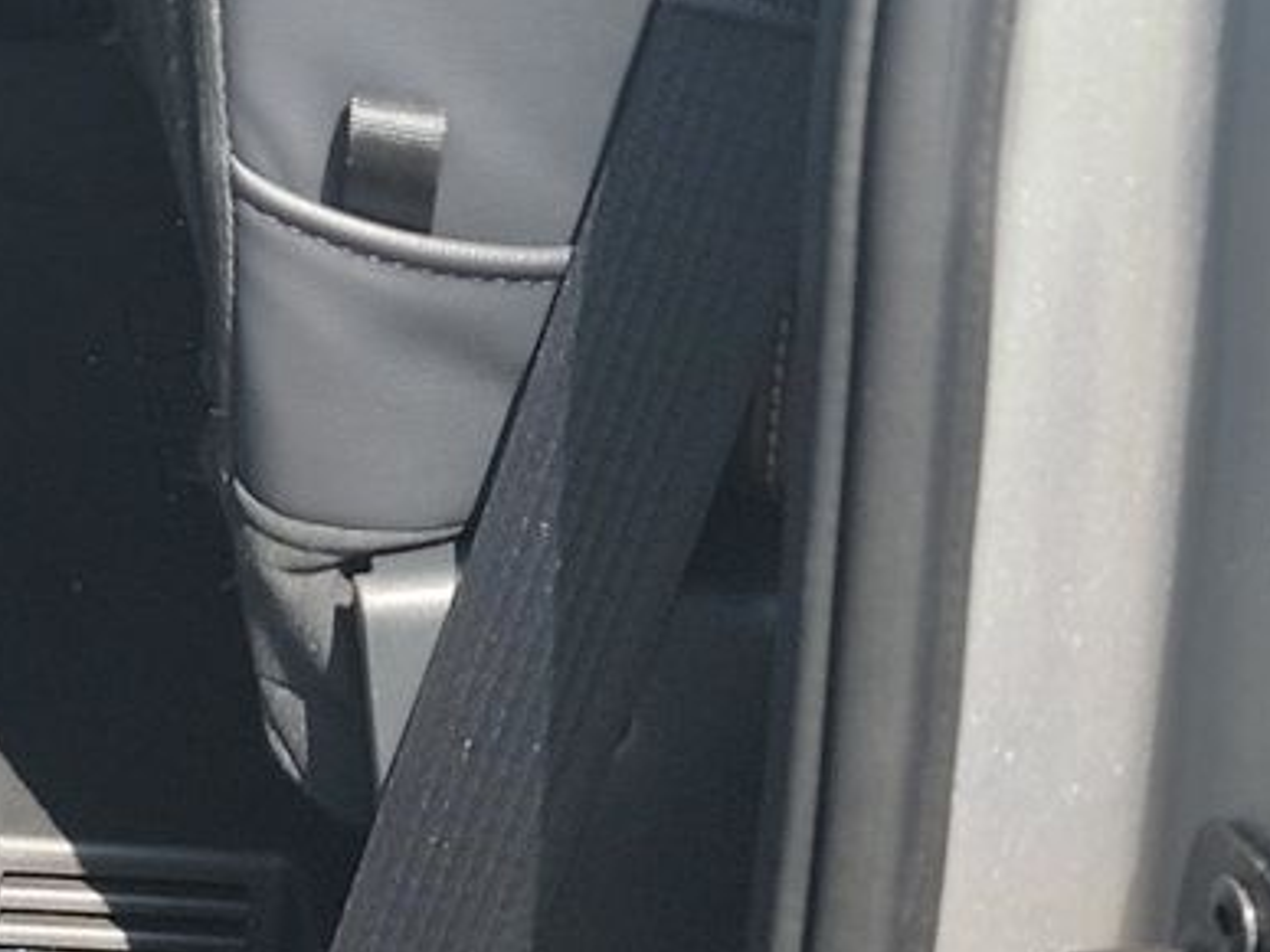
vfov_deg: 14.0
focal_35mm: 99
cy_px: -478
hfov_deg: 17.4
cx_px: -756
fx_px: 3632
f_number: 1.8
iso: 50
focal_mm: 6.7
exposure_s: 1/200
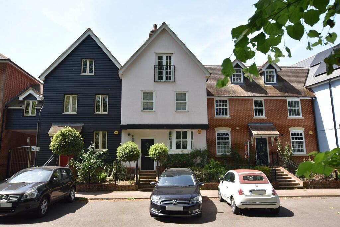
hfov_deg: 67.4
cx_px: 170
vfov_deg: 47.9
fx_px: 255
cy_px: 114
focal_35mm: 27
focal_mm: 18
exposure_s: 1/125
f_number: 5.6
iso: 100
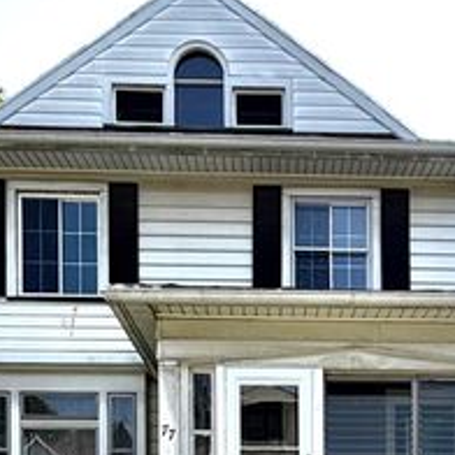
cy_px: 572
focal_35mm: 42
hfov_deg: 39.5
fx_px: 625
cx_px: 304
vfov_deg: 31.9
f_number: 2.2
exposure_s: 1/770
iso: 25
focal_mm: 2.22
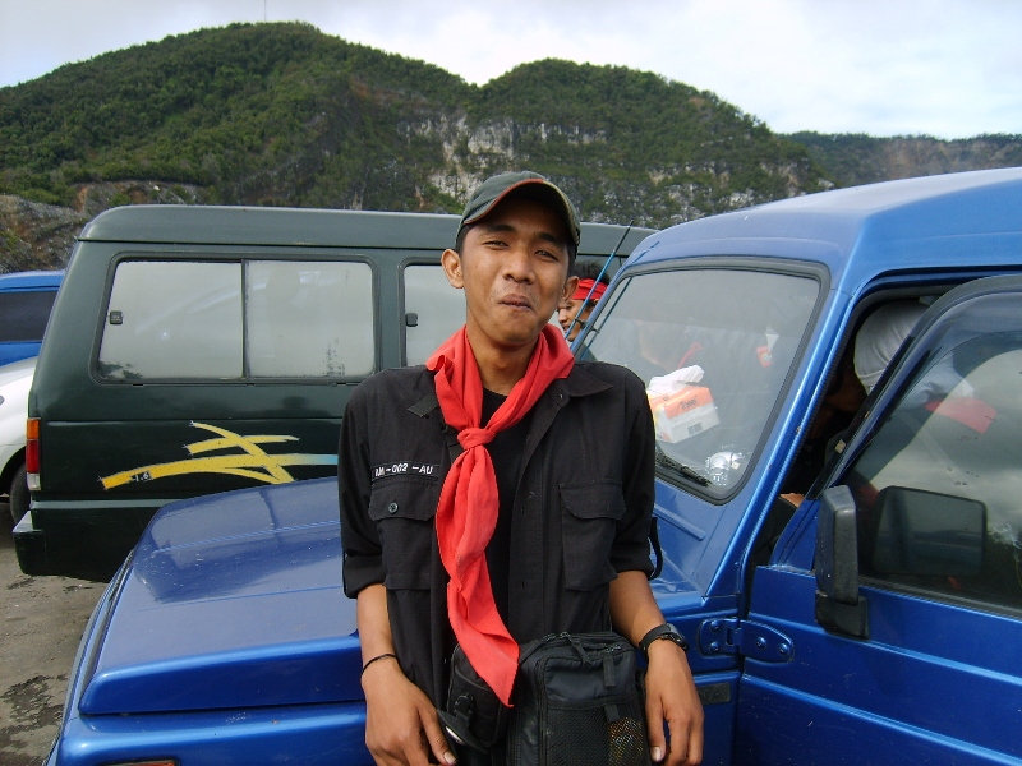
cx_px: 511
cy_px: 383
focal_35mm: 35
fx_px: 1033
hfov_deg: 52.6
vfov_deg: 40.7
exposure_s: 1/500
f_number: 2.8
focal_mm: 5.8
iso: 50
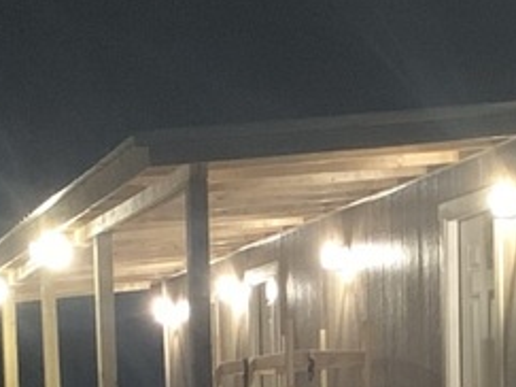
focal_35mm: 154
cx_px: 444
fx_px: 2294
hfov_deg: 12.7
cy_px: 676
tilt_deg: -6.7
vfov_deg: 9.2
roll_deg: +1.3
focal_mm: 4.25
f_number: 1.8
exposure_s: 1/15
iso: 800
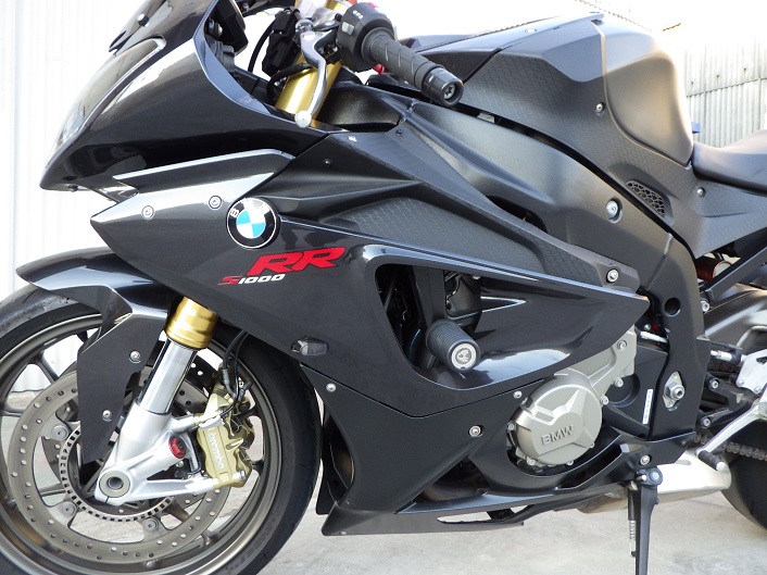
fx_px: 620
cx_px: 384
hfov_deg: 63.5
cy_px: 288
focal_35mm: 28
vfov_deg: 49.7
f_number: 3.5
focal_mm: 5
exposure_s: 1/50
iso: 125
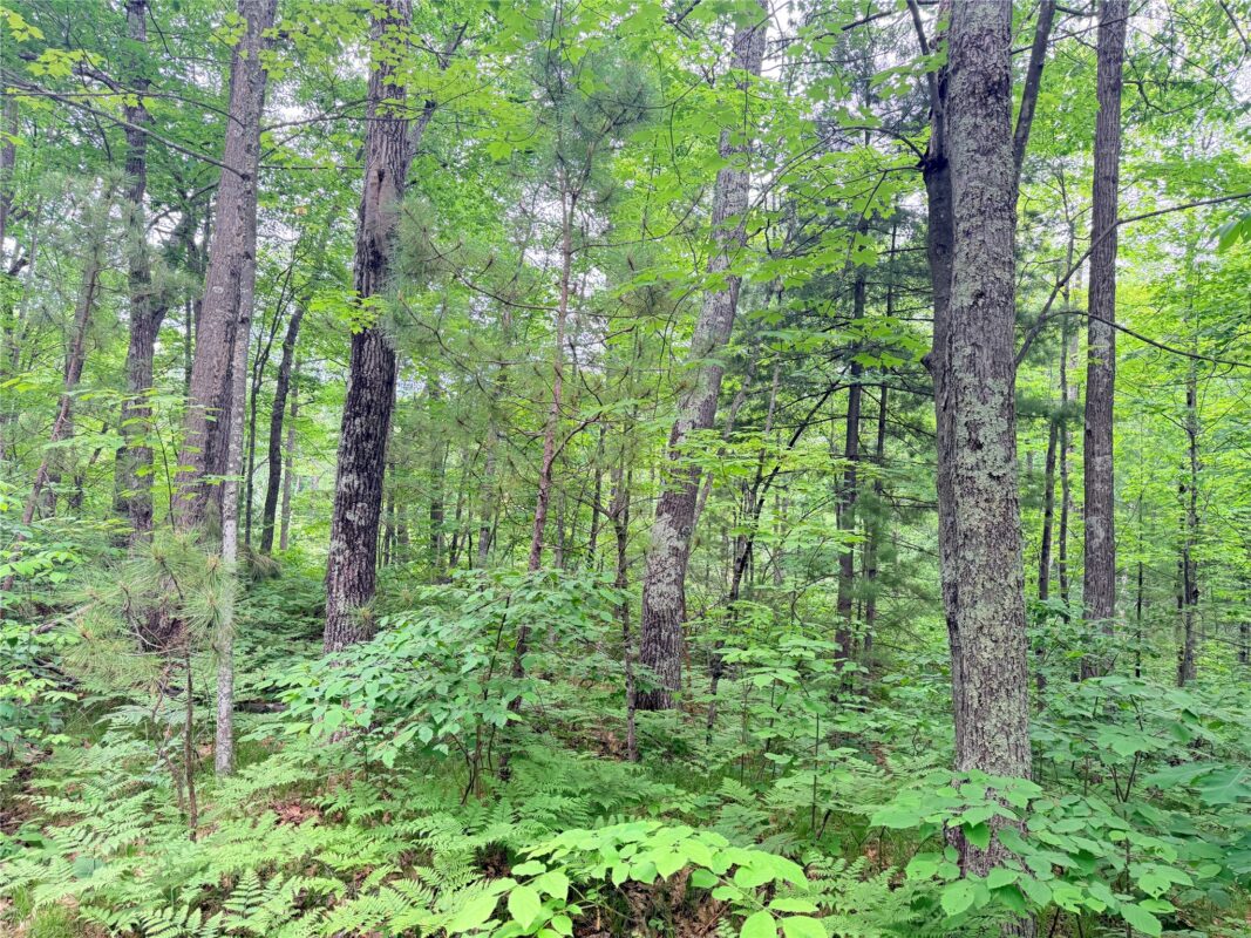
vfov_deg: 56.8
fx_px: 867
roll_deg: -2.5
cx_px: 626
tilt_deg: +4.4
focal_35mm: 24
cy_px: 469
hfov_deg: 71.6
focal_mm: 6.76
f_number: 1.78
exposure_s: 1/224
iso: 160
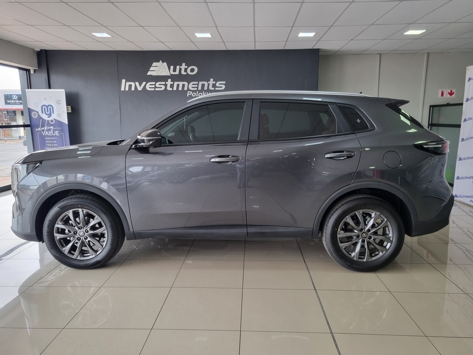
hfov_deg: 67.3
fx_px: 355
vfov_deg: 53.1
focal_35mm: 26
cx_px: 236
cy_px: 178
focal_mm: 5.4
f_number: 1.8
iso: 100
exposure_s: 1/100
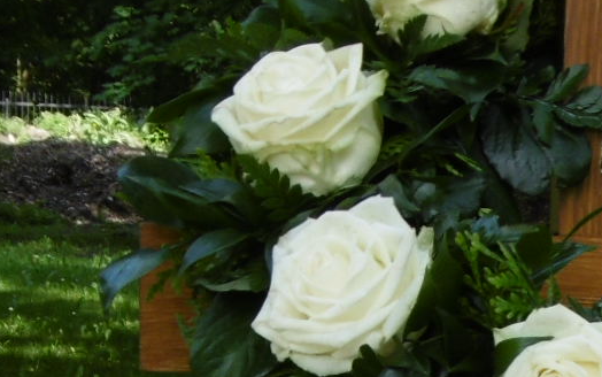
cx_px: 638
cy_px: 776
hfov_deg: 11.6
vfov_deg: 7.1
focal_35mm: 178
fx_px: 2922
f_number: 3.8
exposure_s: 1/200
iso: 100
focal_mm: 7.7
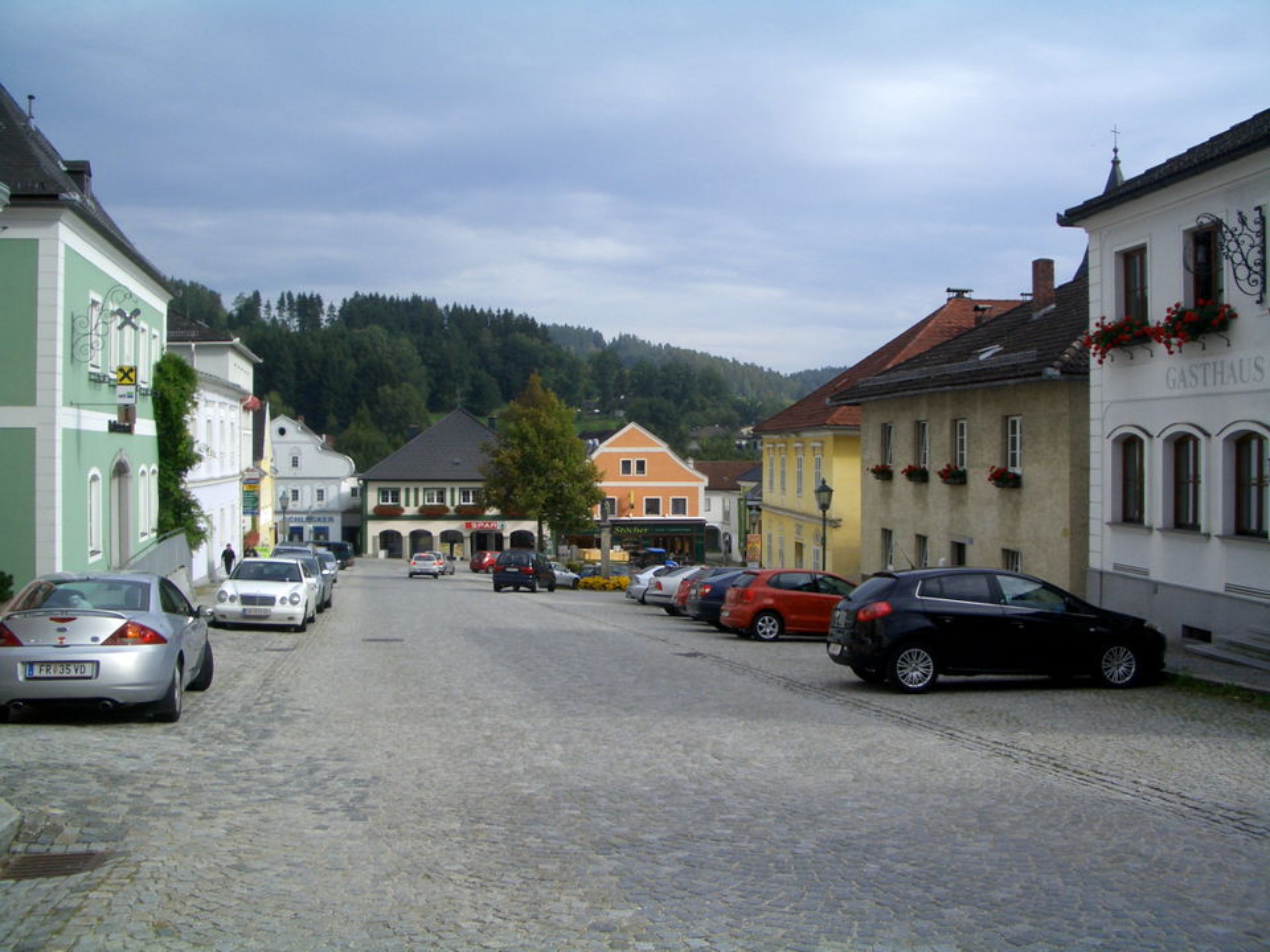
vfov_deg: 40.7
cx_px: 635
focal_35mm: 35
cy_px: 476
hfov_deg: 52.6
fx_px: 1284
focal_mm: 5.8
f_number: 4.3
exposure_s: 1/400
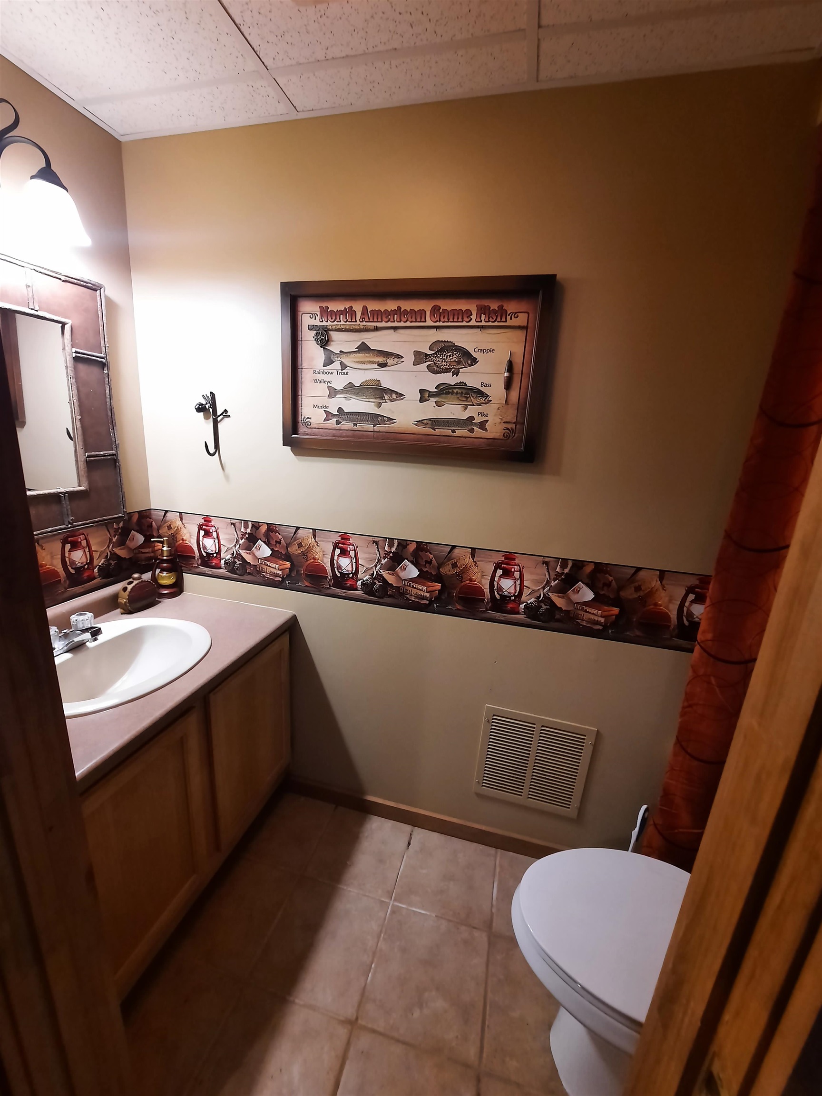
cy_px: 548
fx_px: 412
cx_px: 411
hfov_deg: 89.9
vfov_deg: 106.2
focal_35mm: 13
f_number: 2.2
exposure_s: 1/24
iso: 160
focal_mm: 1.74
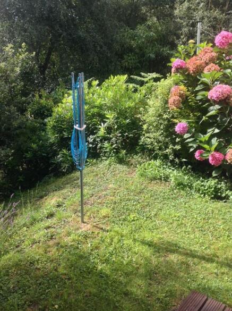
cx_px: 116
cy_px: 156
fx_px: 314
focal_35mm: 35
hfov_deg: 40.6
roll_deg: -1.4
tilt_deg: -16.2
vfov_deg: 52.7
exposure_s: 1/458
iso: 50
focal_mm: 4.28
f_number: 2.4
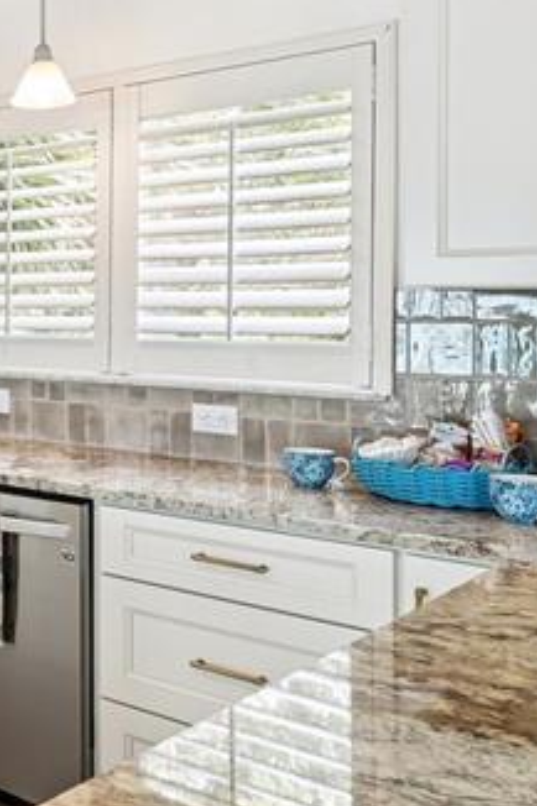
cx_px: -302
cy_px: 314
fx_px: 985
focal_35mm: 44
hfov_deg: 23.4
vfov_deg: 44.2
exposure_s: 1/40
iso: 400
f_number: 8
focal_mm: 14
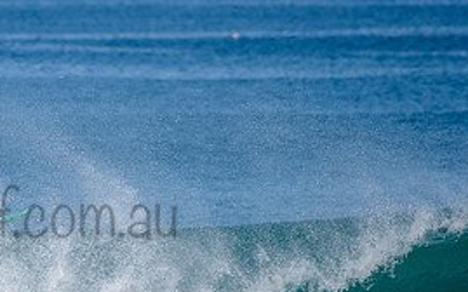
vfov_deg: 1.2
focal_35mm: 1097
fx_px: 13989
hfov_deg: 1.9
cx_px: -7
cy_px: 197
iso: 160
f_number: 5.6
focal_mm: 500
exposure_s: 1/2000
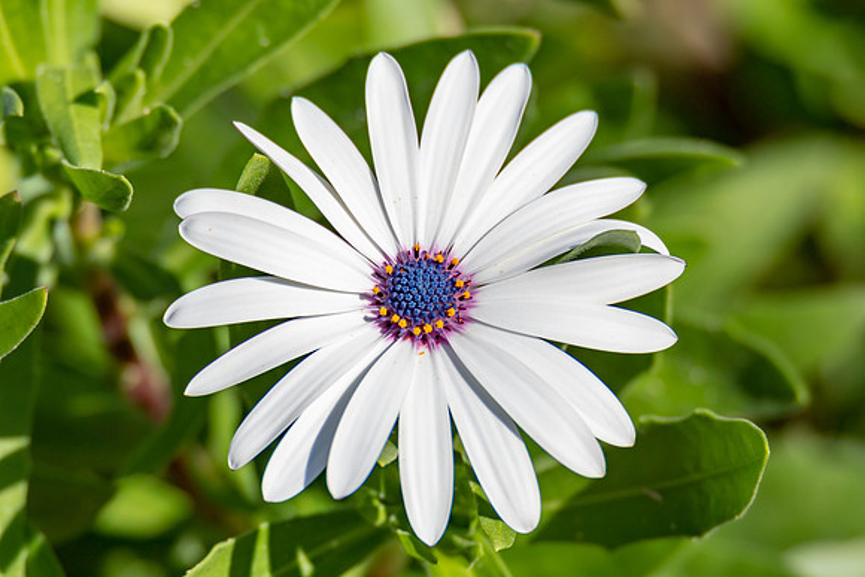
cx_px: 444
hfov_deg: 2.2
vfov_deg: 1.5
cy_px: 281
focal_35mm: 925
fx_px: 22220
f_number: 6.3
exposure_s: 1/2500
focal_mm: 600
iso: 200
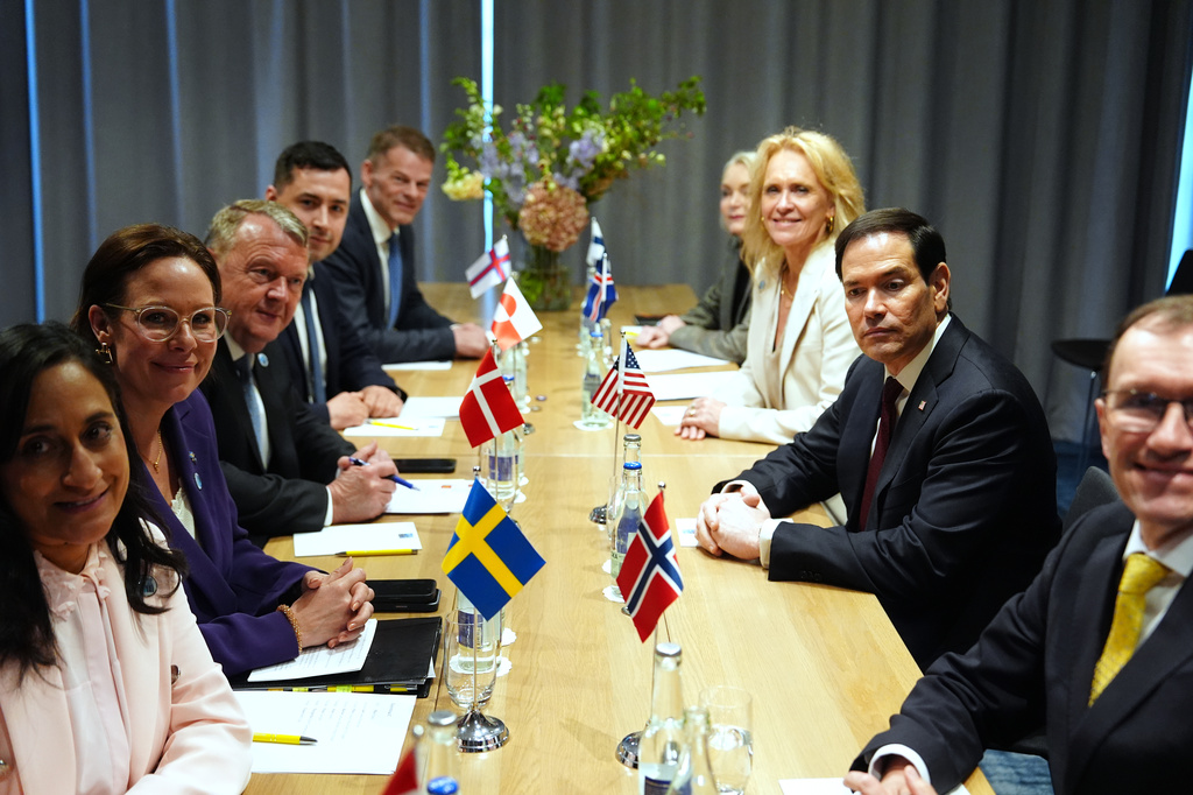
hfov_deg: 43.6
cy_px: 398
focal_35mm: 45
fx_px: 1491
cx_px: 596
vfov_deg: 29.8
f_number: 2.8
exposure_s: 1/500
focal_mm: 45
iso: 3200
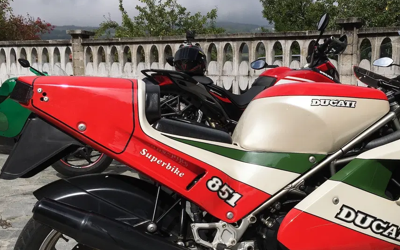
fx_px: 469
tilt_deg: -8.5
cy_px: 169
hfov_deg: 45.7
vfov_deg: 29.6
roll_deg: -1.6
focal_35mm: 43
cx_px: 258
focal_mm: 4.15
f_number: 2.2
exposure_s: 1/4808
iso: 25
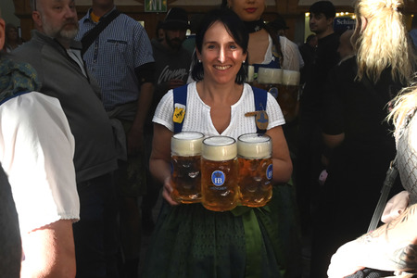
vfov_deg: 31.9
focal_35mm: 42
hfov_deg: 46.4
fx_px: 486
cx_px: 208
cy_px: 139
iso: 5000
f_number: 10
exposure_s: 1/400
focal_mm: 28
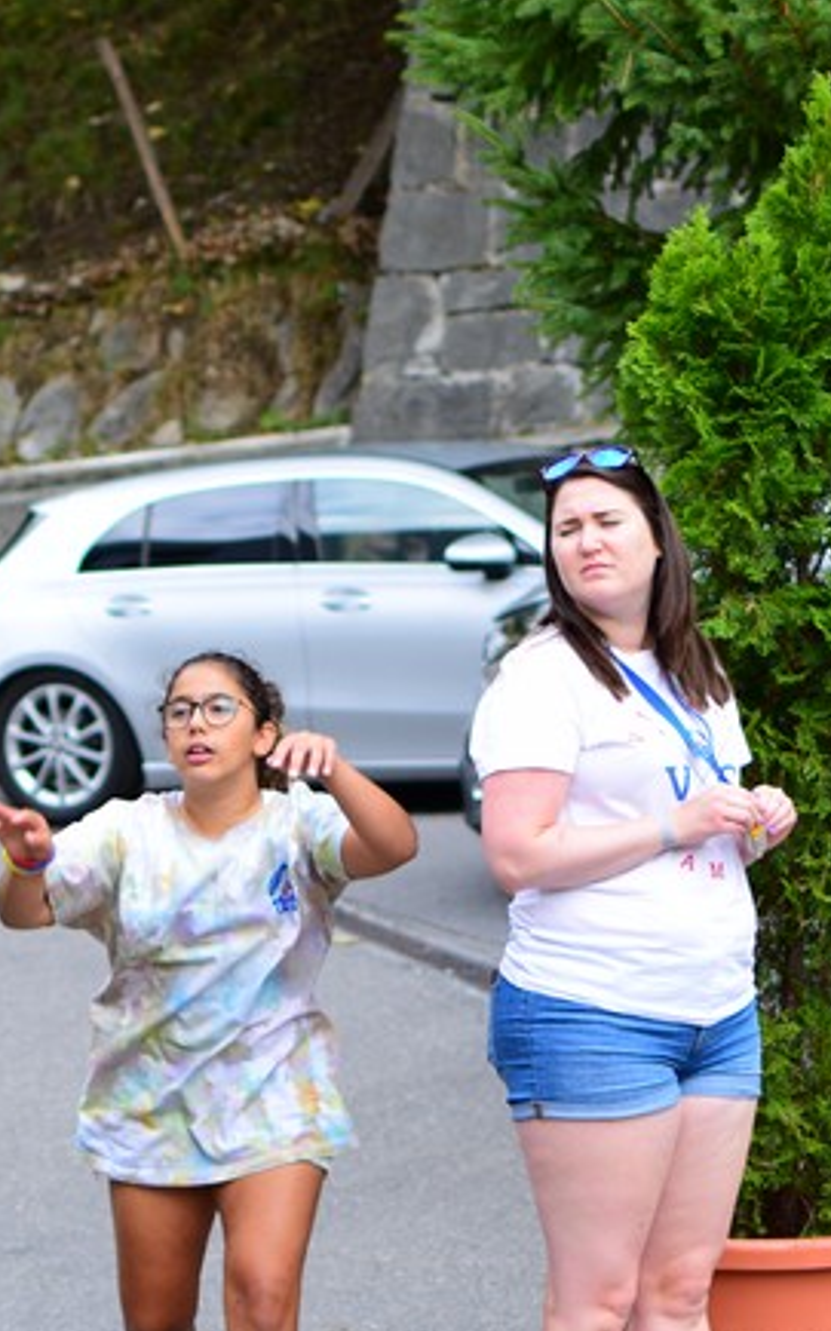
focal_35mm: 126
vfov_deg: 16.5
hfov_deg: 10.3
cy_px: 830
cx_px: 113
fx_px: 4576
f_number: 2
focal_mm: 35
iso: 100
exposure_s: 1/500
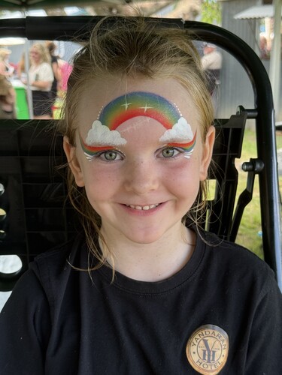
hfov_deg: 30.3
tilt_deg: -13.1
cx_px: 141
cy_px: 188
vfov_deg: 39.7
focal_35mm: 48
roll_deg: -0.7
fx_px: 521
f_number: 1.78
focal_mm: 6.76
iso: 64
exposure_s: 1/239
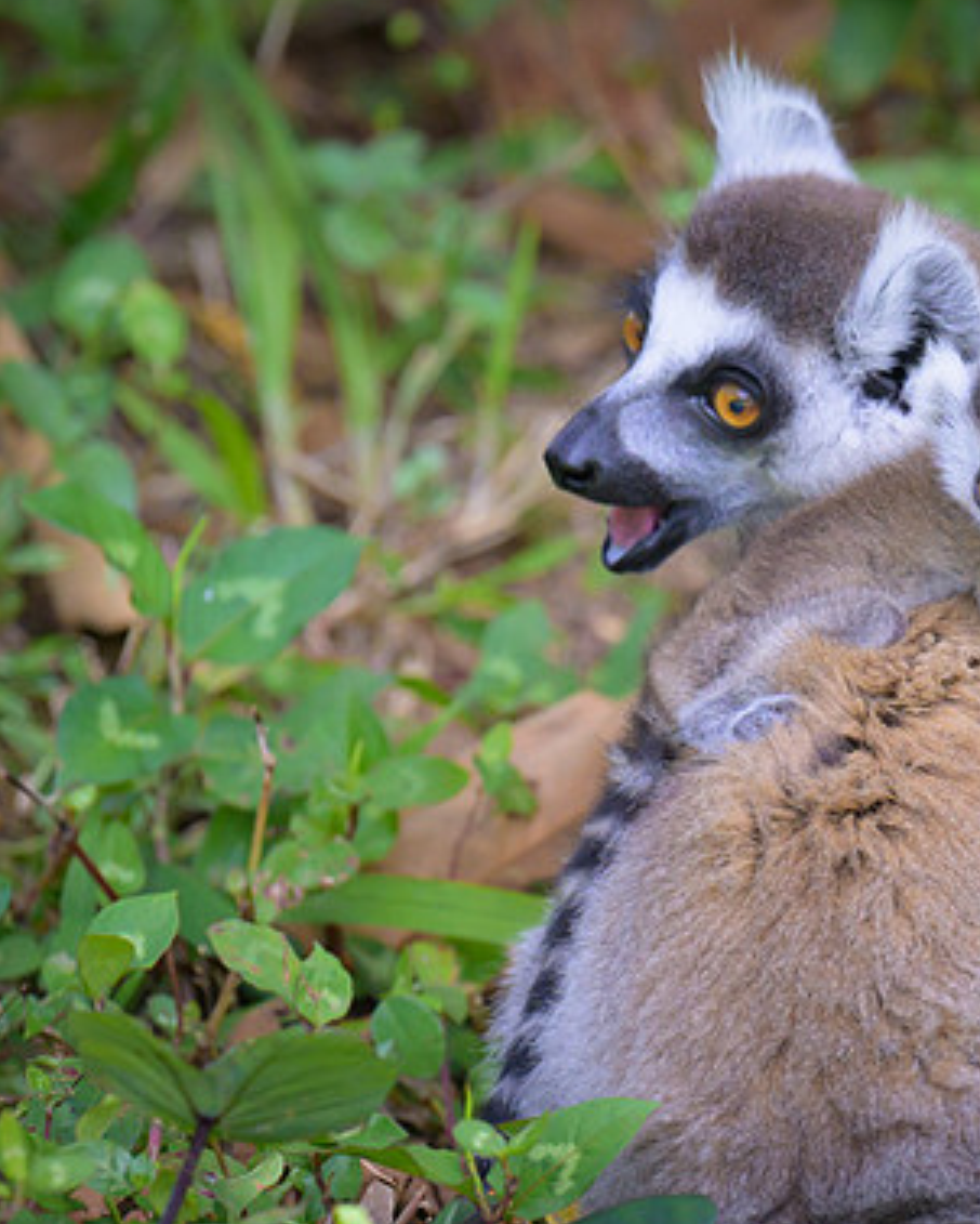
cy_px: 628
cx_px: 1183
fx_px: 16121
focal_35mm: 445
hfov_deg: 3.5
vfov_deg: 4.3
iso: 800
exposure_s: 1/1600
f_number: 4
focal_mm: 170
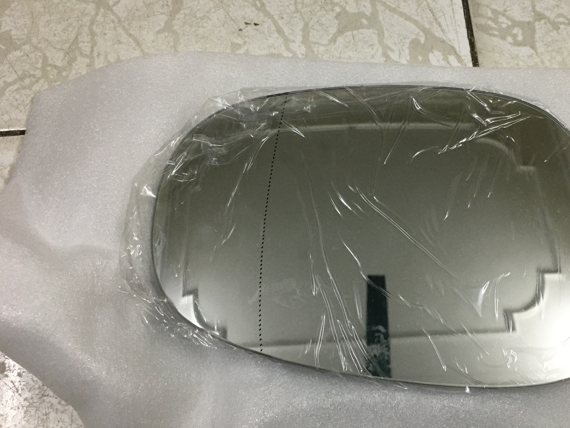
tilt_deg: -68.1
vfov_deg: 38.7
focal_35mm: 37
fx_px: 609
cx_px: 358
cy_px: 224
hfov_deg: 49.6
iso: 200
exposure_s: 1/33
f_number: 2.2
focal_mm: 4.15
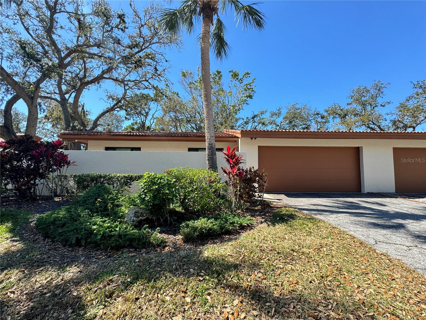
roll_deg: +0.2
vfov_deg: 85.7
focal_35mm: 14
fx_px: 172
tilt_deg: +3.7
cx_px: 213
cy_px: 160
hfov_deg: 102.1
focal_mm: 2.22
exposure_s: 1/578
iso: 50
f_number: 2.2
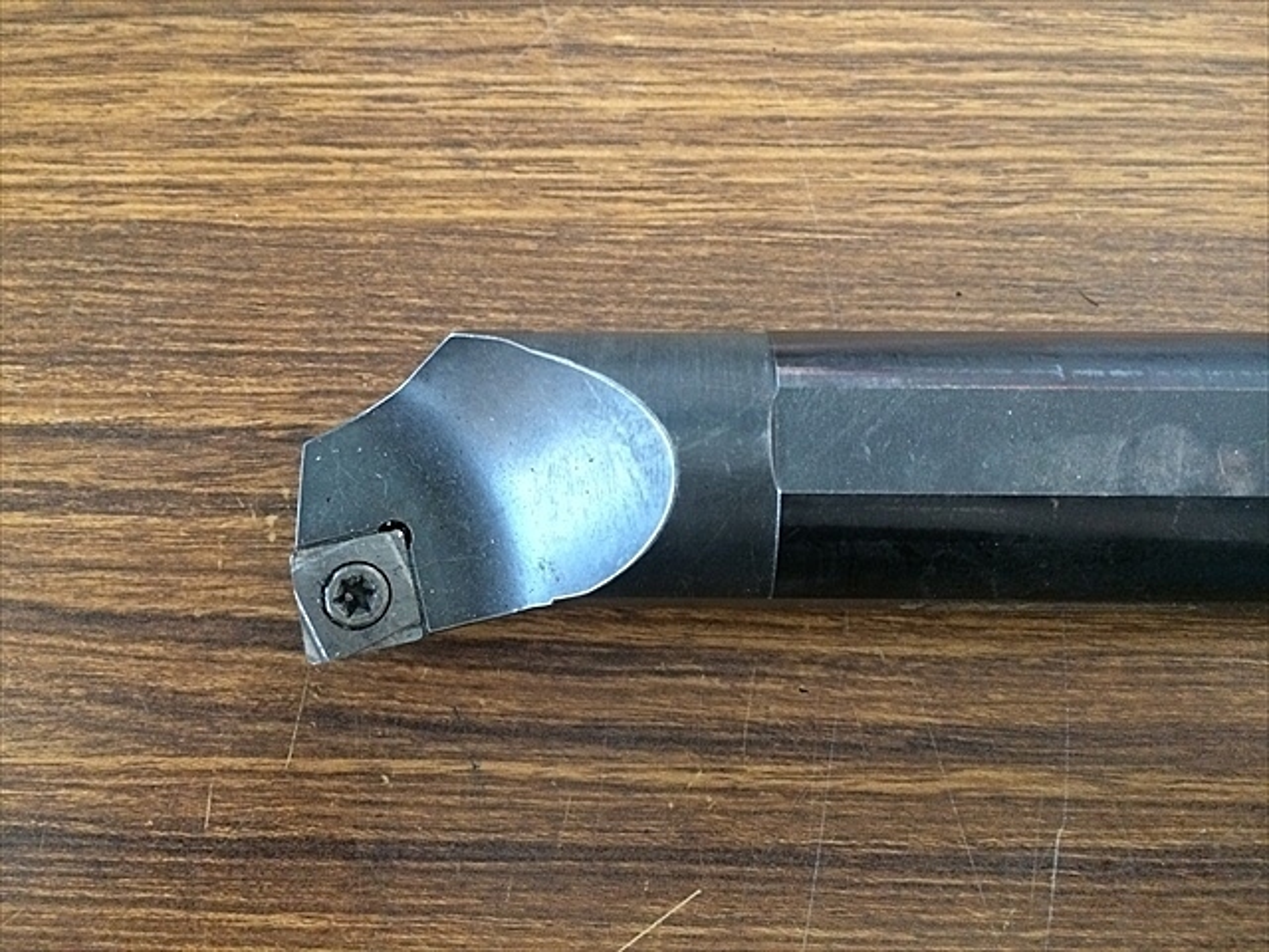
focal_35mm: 30
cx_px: 634
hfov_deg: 60.0
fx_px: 1100
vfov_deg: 46.8
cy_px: 476
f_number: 2.2
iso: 320
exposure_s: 1/20
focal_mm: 4.12
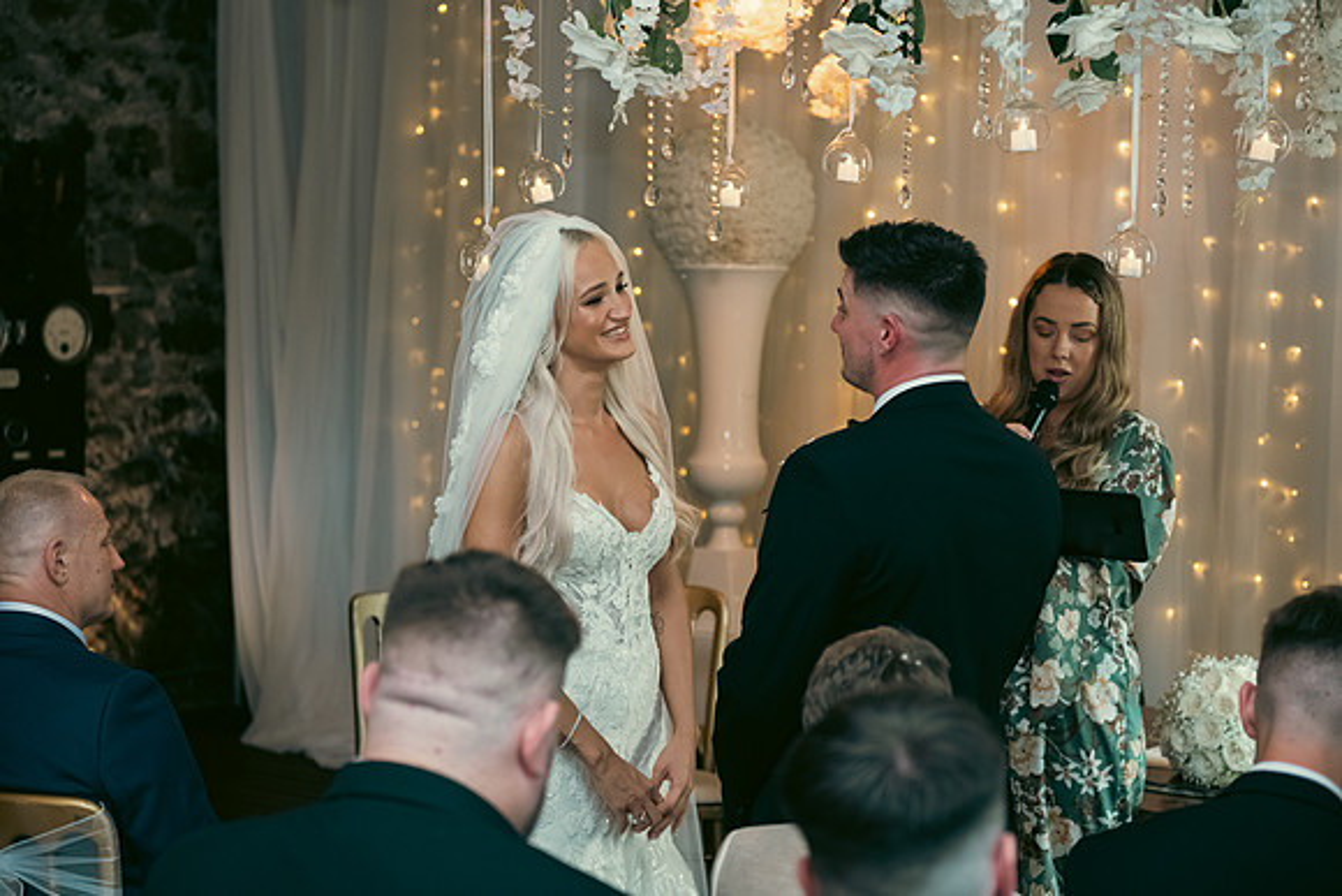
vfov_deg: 19.5
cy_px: 448
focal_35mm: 70
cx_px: 671
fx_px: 2610
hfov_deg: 28.8
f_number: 3.5
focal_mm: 70
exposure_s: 1/160
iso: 1250
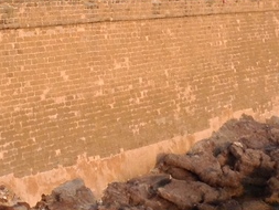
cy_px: -45
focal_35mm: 166
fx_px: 1339
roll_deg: -0.1
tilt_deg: -0.7
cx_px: 104
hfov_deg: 11.9
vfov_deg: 8.8
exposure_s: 1/456
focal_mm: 4.28
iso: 50
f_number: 2.4
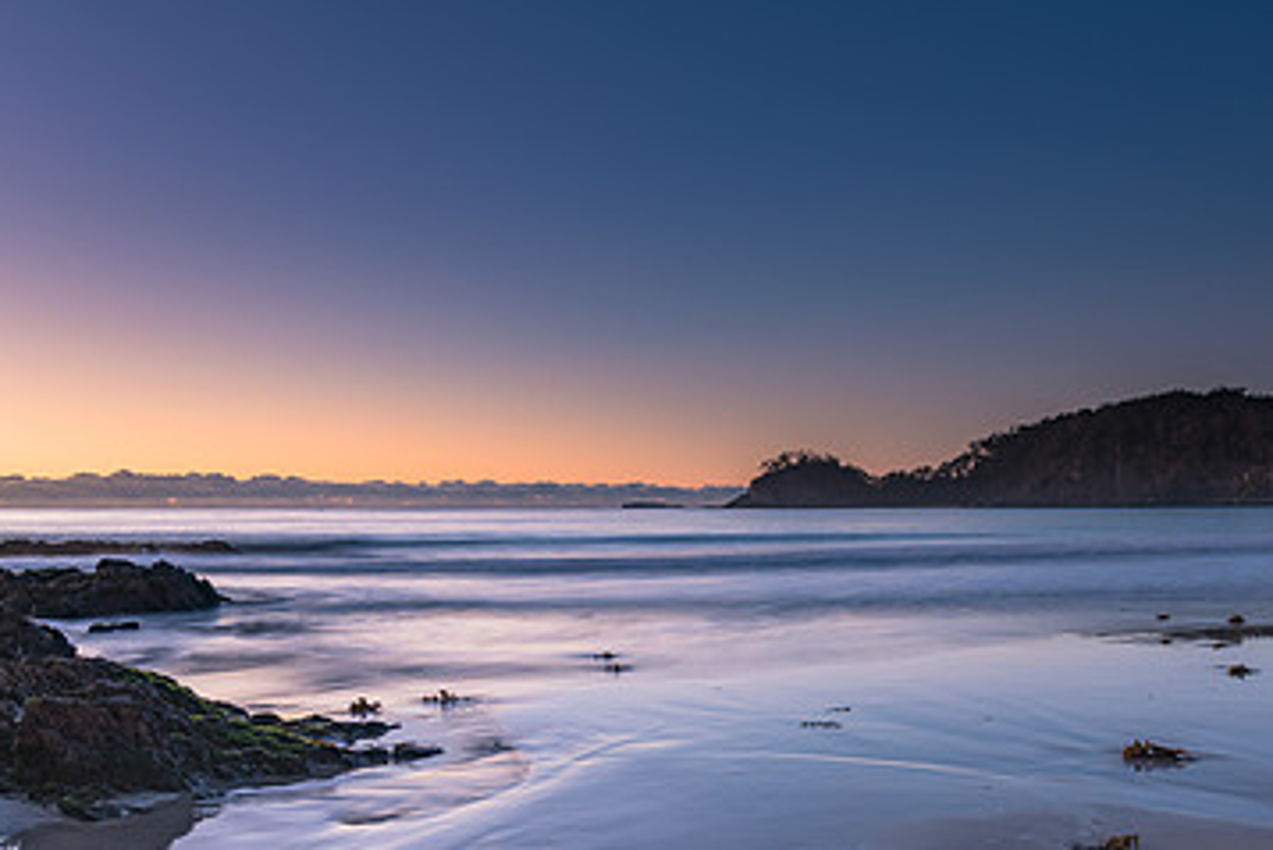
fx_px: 1380
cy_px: 617
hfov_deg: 49.3
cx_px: 757
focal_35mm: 39
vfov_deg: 33.7
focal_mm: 24
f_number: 8
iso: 80
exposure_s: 4
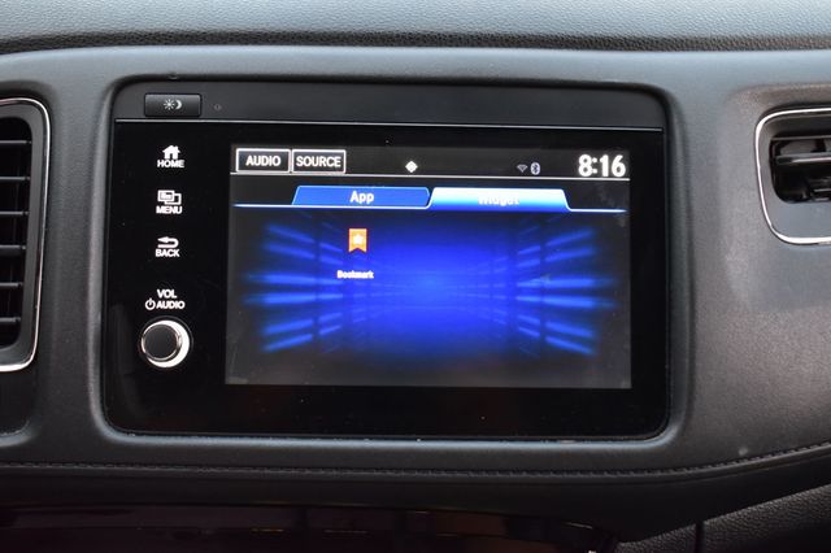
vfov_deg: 26.5
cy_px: 276
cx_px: 416
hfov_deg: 38.9
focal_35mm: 51
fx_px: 1177
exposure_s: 1/15
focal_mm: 34
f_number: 6.3
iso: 1250
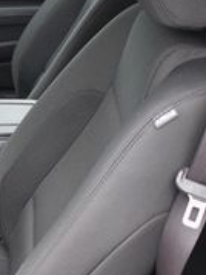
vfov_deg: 21.1
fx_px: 739
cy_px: 145
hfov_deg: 15.0
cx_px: -77
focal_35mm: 93
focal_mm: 18
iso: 1000
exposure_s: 1/125
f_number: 3.5
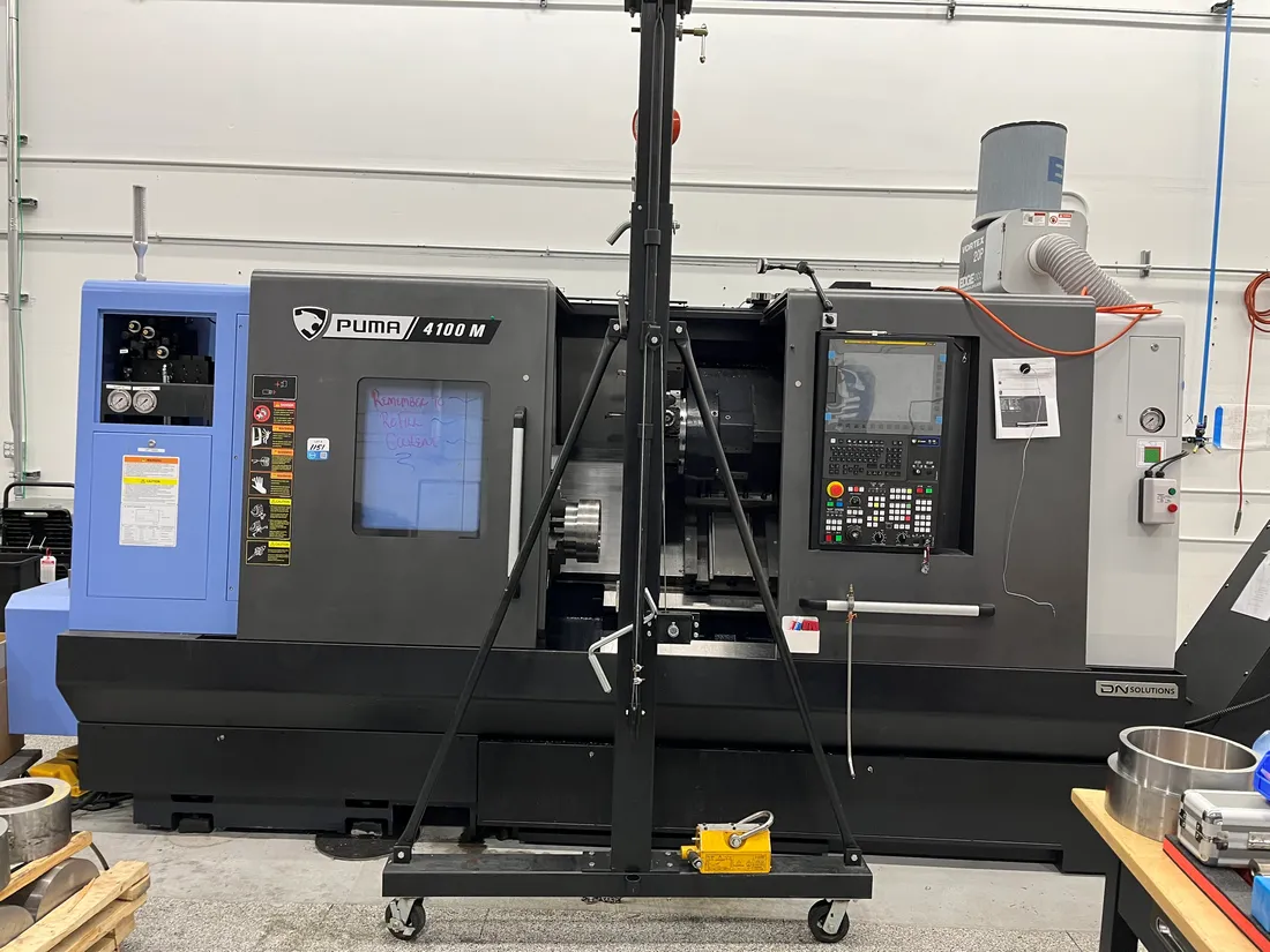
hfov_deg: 67.3
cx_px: 635
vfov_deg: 53.1
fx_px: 954
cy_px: 476
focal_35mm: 26
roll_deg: -1.9
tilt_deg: -6.2
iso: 125
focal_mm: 5.1
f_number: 1.6
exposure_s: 1/60
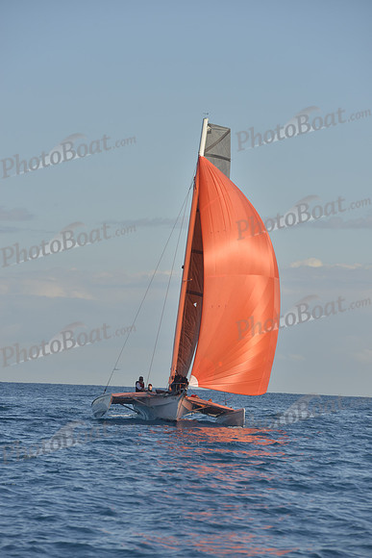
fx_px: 2246
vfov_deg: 14.2
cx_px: 186
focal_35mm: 145
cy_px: 279
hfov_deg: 9.5
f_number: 8
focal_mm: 145
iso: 200
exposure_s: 1/640
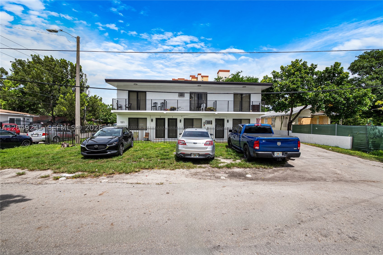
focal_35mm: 14
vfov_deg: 81.2
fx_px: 149
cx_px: 192
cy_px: 128
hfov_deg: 104.3
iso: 100
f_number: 5.6
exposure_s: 1/400
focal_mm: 7
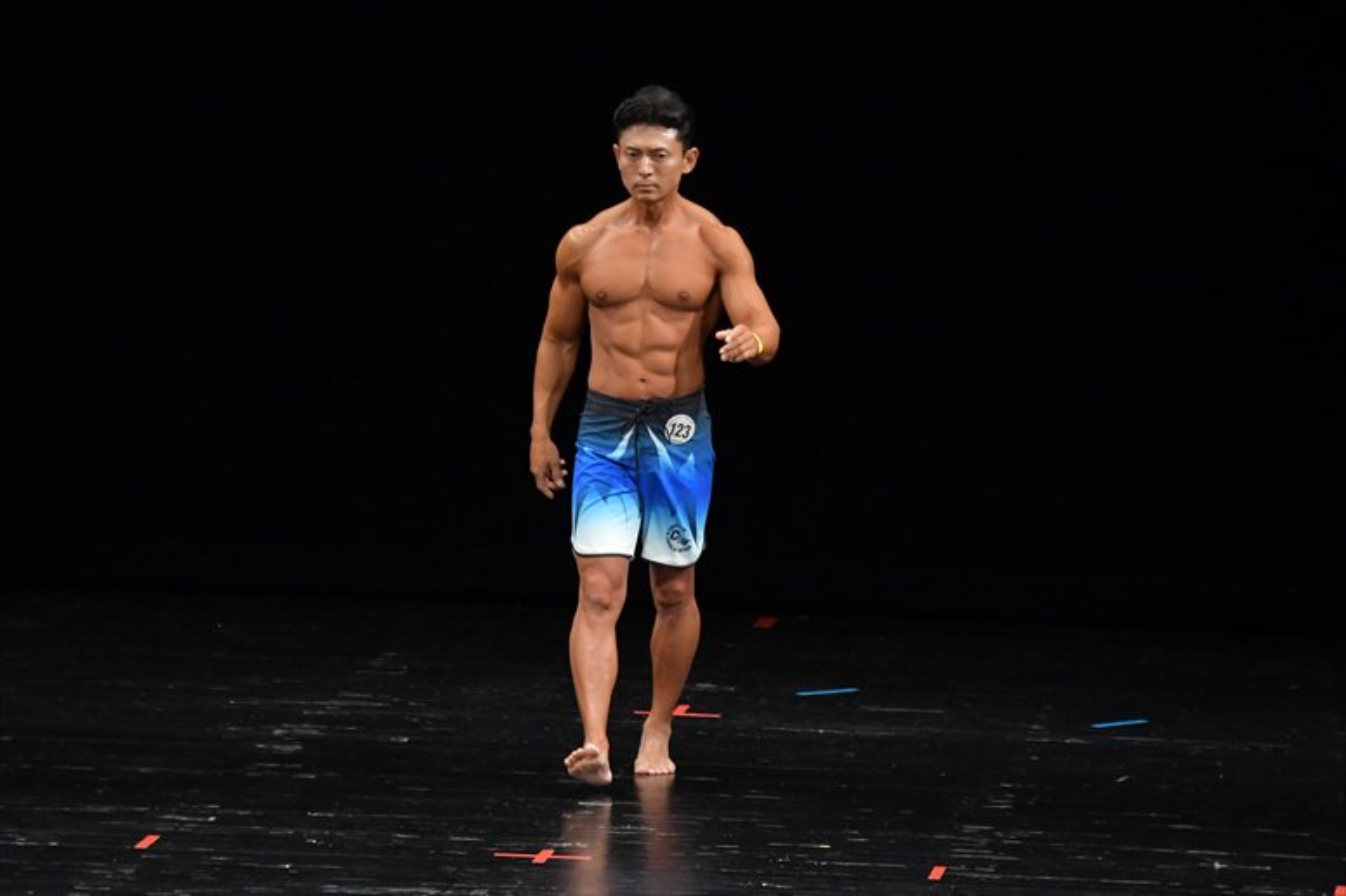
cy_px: 448
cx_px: 673
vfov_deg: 4.8
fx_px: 10651
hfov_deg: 7.2
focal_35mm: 285
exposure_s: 1/400
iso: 3200
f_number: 5.6
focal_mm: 190
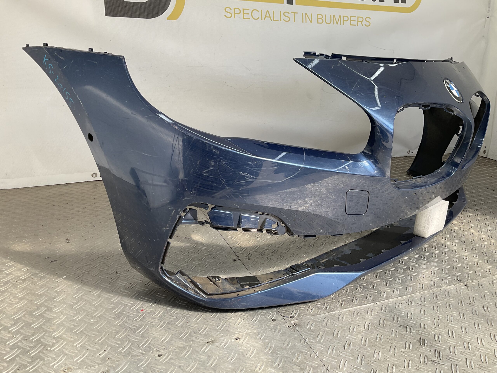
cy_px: 186
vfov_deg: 48.2
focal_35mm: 29
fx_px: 416
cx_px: 248
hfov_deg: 61.7
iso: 16
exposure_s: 1/322
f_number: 1.8
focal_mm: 3
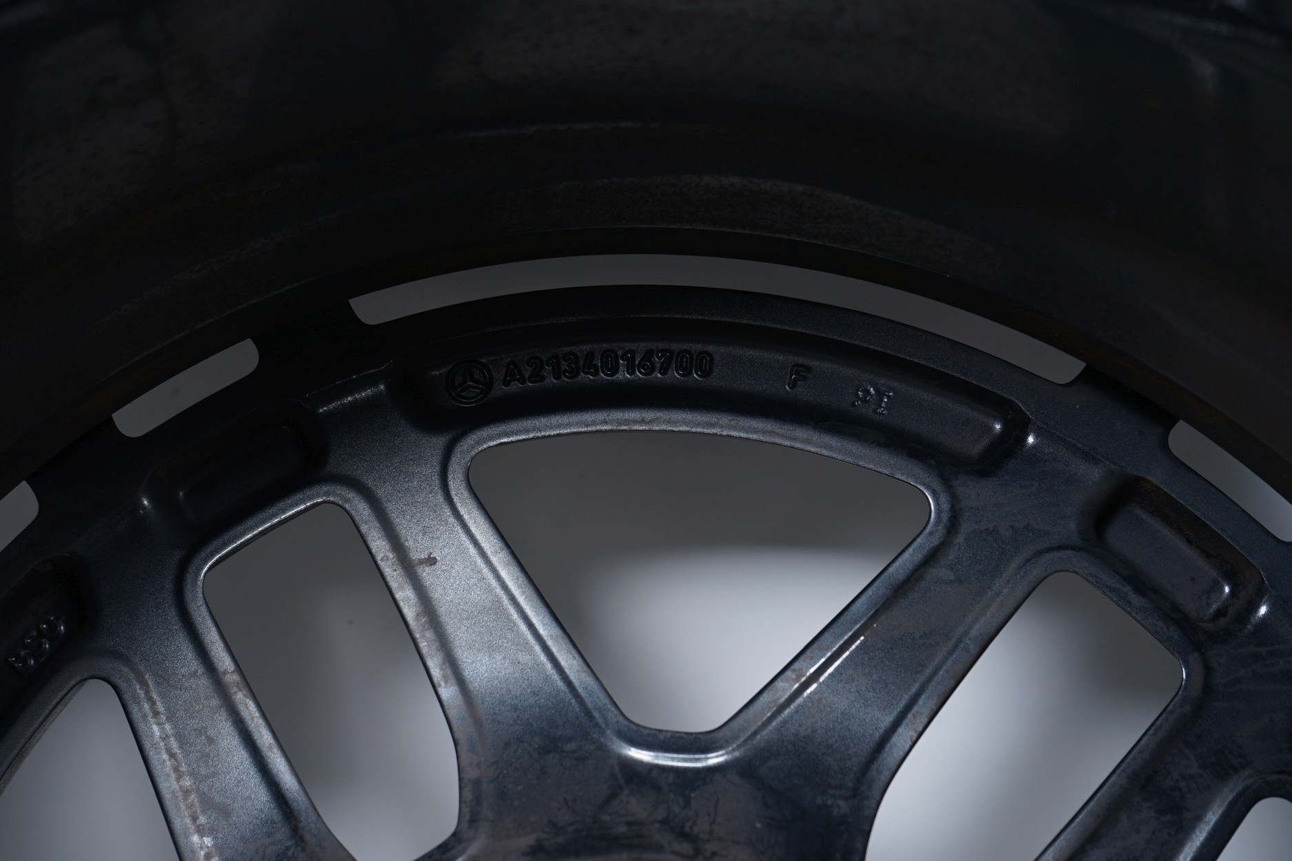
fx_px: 1722
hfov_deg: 41.1
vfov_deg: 28.1
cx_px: 639
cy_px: 427
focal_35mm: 48
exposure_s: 1/100
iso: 250
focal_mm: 47
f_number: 7.1
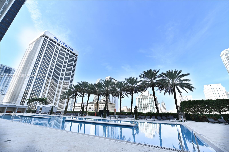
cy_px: 76
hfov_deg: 104.3
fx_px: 89
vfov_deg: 81.1
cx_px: 114
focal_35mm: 14
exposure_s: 1/320
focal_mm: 14
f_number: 5.6
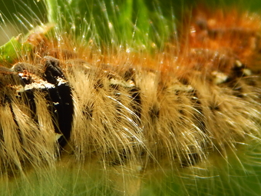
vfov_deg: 5.2
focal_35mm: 286
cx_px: 22
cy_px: 86
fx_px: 2156
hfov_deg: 6.9
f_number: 4.6
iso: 125
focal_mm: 20.5
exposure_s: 1/160
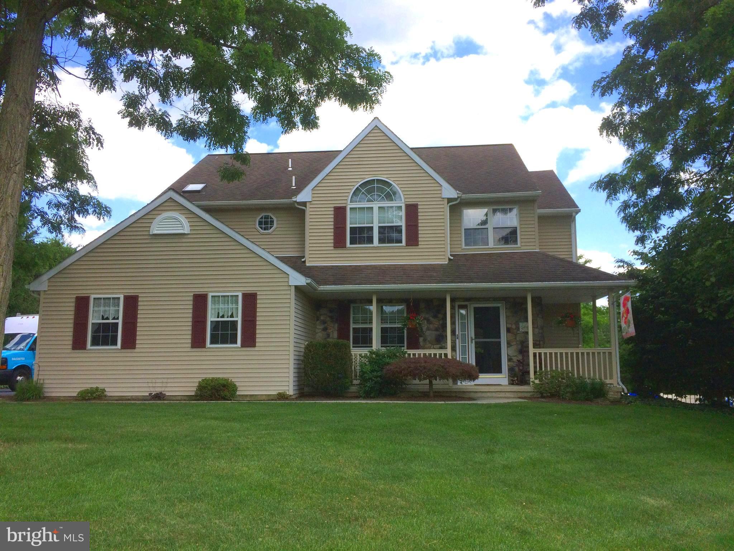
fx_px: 615
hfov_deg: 61.7
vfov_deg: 48.2
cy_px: 276
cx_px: 367
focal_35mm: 29
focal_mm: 4.15
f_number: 2.2
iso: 32
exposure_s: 1/1866
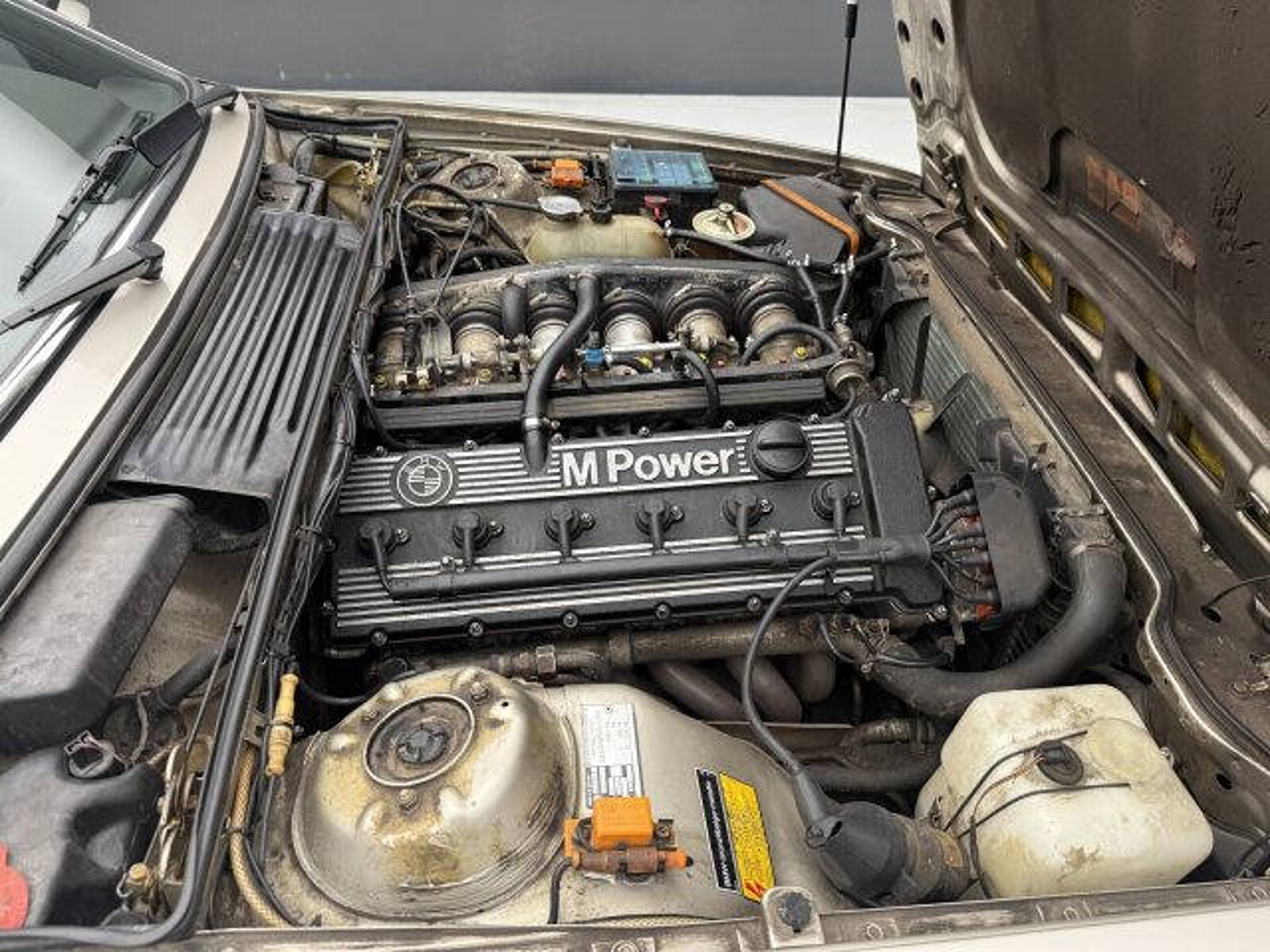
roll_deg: -2.4
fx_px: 881
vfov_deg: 56.8
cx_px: 635
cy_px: 476
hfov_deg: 71.6
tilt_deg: -40.2
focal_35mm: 24
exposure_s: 1/49
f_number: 1.78
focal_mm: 6.76
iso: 200
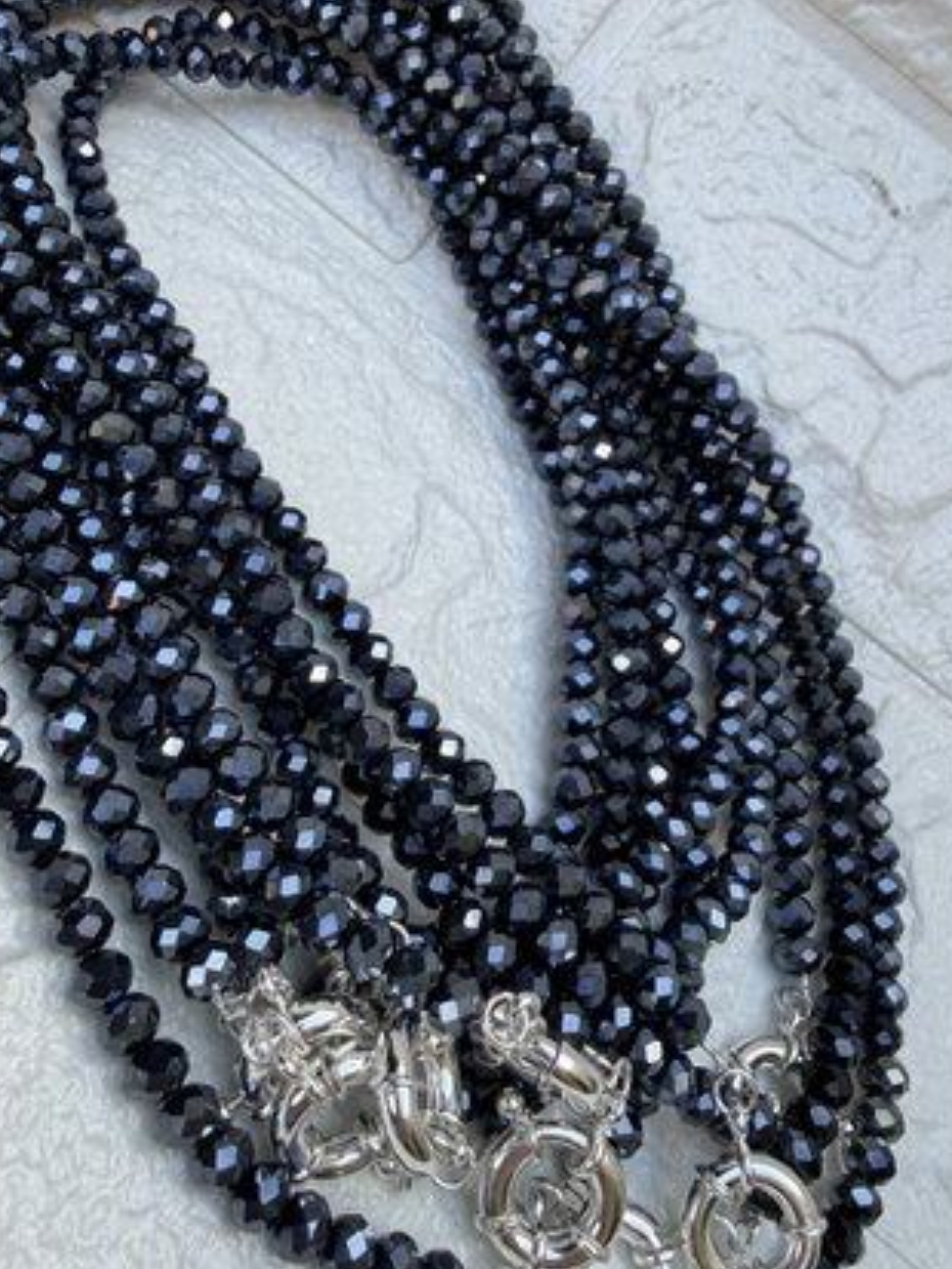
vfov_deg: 58.2
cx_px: 427
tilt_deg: -48.4
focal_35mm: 31
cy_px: 570
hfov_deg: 45.4
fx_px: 1136
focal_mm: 2.22
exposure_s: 1/121
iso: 40
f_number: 2.2
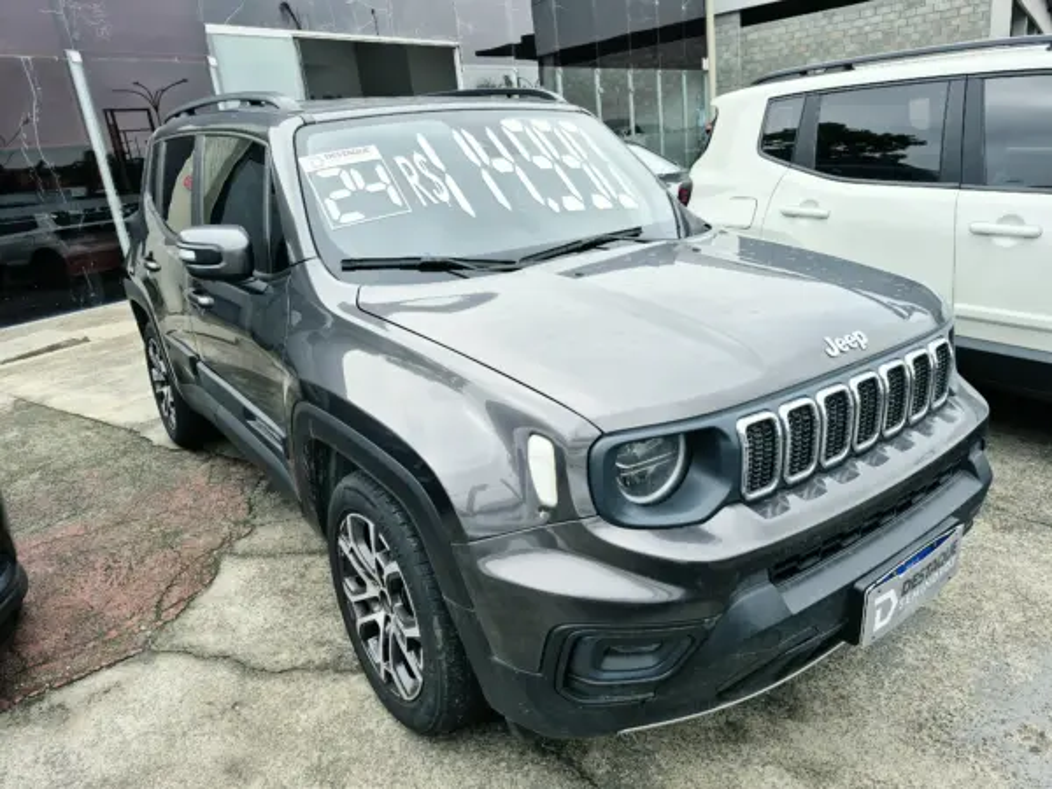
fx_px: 699
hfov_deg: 73.9
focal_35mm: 23
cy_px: 394
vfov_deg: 58.9
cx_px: 526
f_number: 1.8
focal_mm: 5.4
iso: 25
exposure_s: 1/443
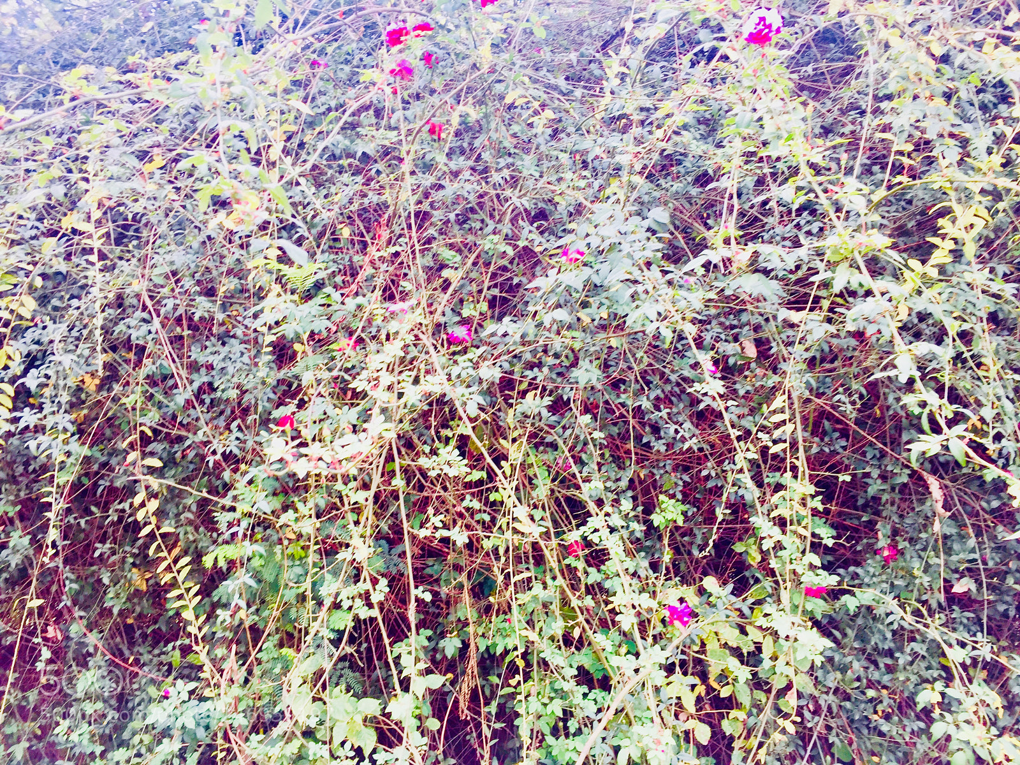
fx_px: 855
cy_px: 382
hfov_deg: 61.7
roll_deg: +0.5
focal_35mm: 29
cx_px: 510
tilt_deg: +14.3
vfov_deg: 48.2
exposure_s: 1/100
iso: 32
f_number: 2.2
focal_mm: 4.15
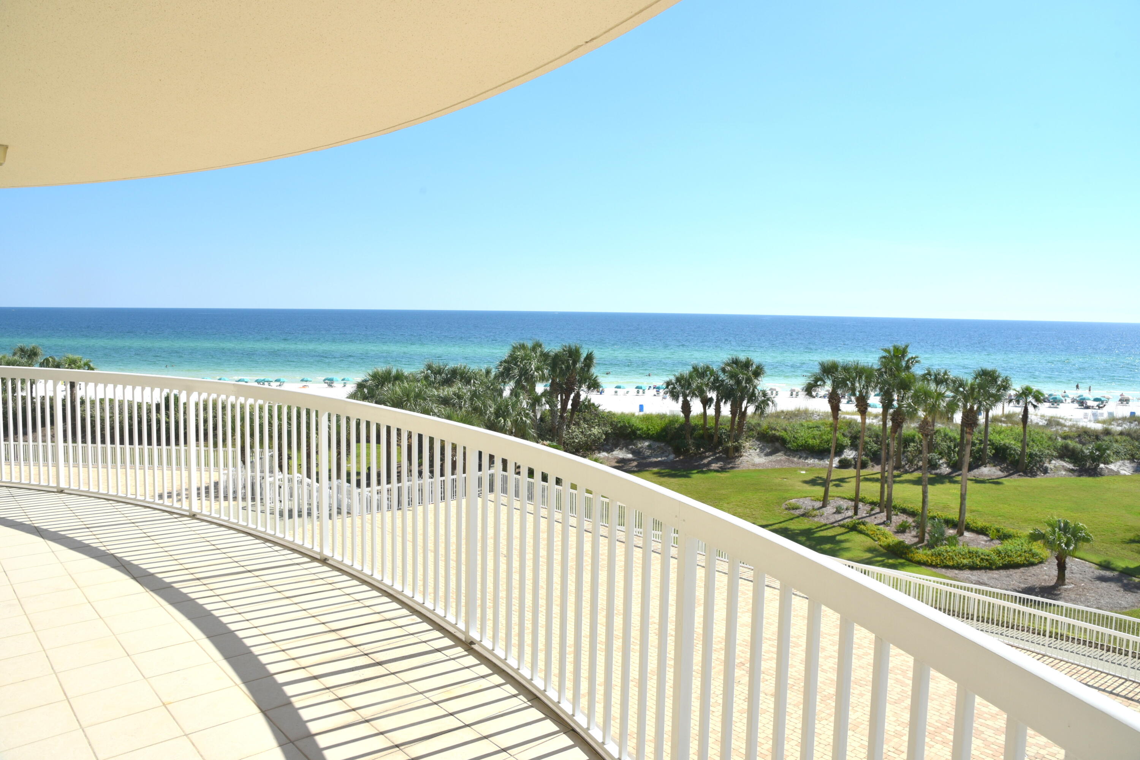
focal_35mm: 24
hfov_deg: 73.7
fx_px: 760
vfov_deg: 53.2
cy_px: 380
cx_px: 570
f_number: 11
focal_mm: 24
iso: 200
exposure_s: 1/500
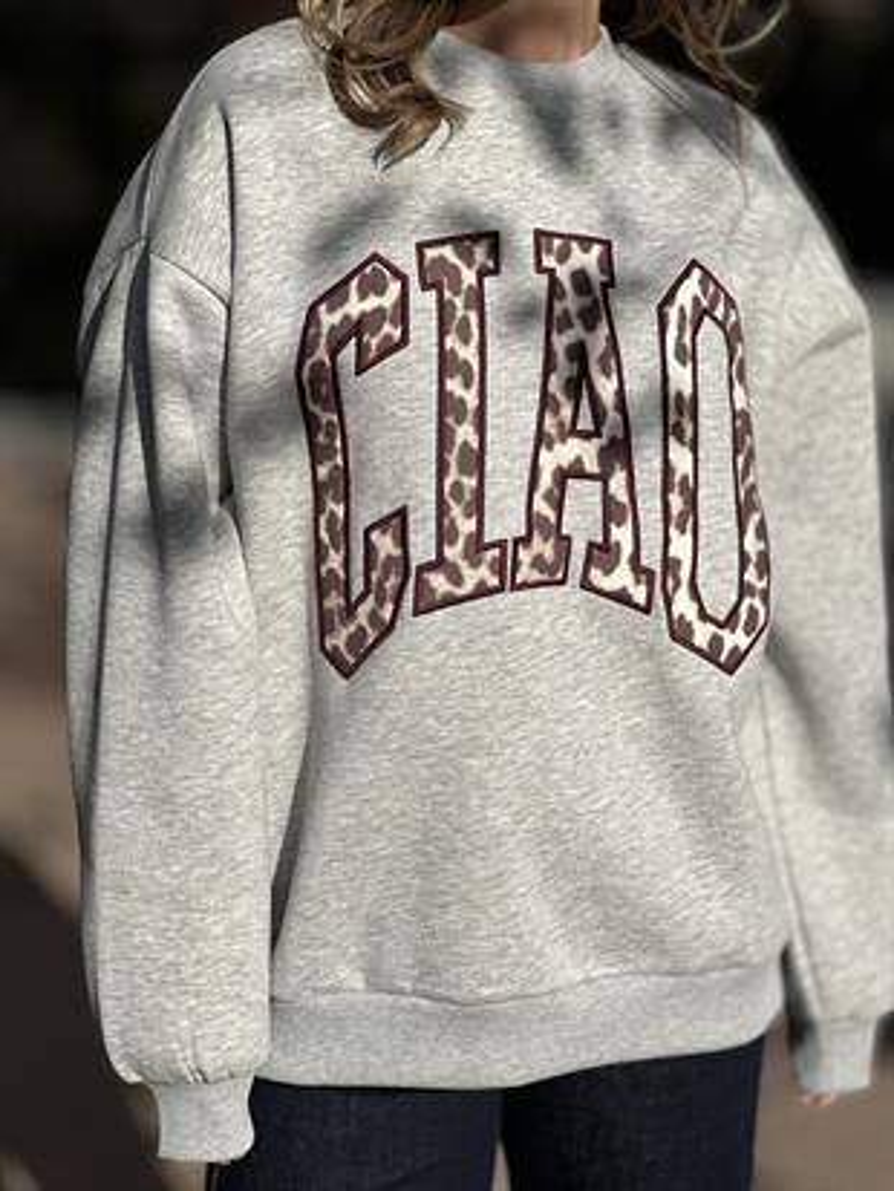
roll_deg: +0.8
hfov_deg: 19.1
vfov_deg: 25.3
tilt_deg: -14.6
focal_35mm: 77
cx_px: 447
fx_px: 2650
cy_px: 596
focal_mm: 9
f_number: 2.8
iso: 32
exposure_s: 1/1727
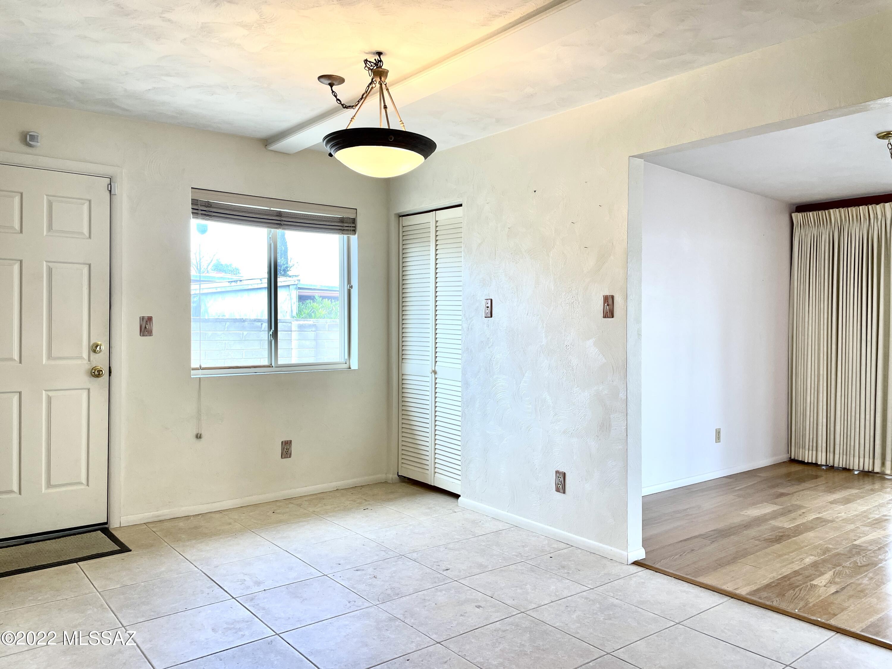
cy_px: 334
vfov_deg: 53.1
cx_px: 446
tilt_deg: +0.2
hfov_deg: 67.3
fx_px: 670
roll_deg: +0.3
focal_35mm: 26
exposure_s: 1/120
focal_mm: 4.2
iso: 40
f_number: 1.6
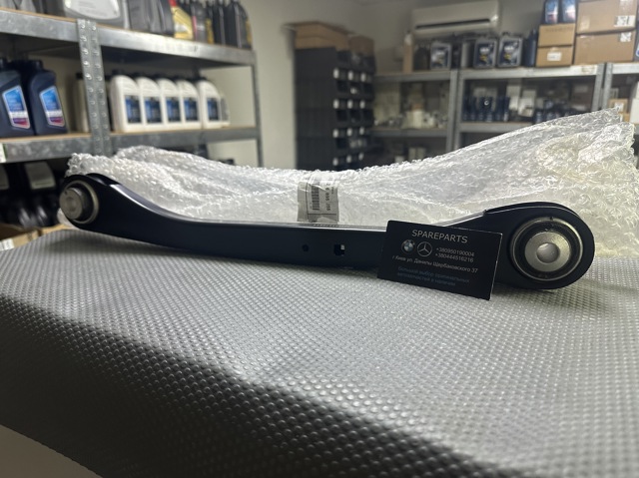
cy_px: 239
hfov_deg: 71.6
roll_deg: +0.6
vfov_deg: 56.8
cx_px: 320
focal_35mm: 24
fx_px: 443
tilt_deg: -15.8
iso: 250
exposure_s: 1/99
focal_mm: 6.86
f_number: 1.78
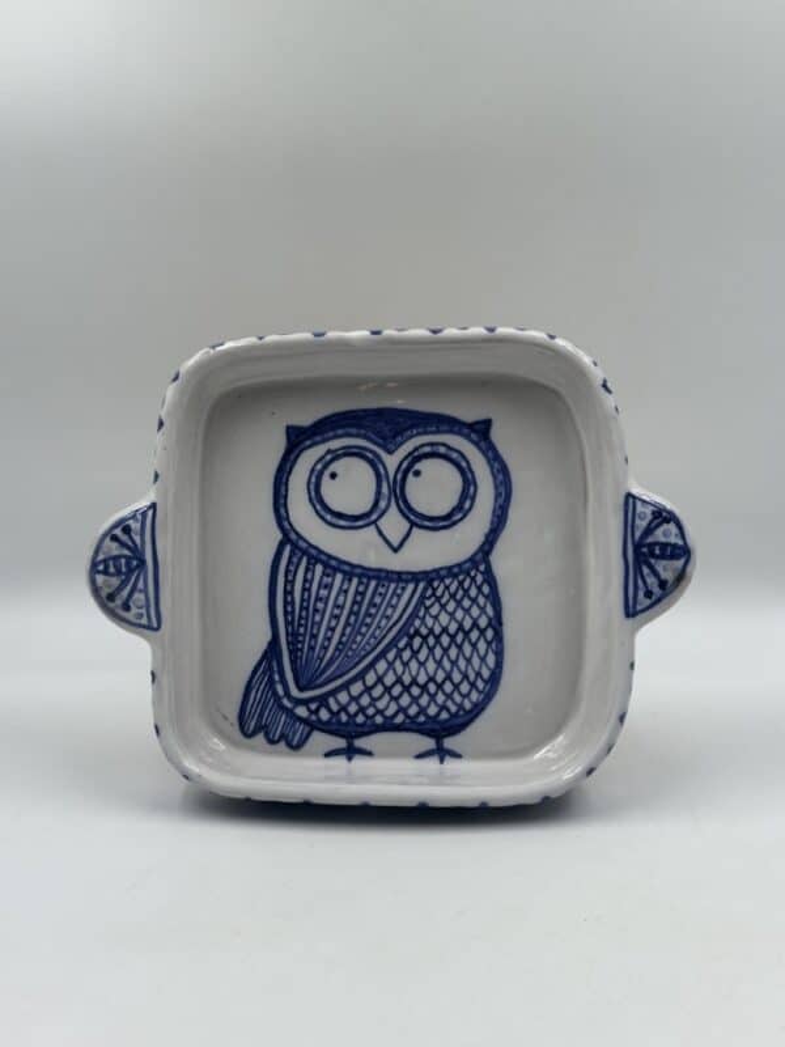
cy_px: 524
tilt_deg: -16.5
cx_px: 392
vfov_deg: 39.7
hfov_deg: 30.3
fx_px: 1451
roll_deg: -1.6
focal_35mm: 48
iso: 64
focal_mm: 6.86
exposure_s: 1/612
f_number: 1.78
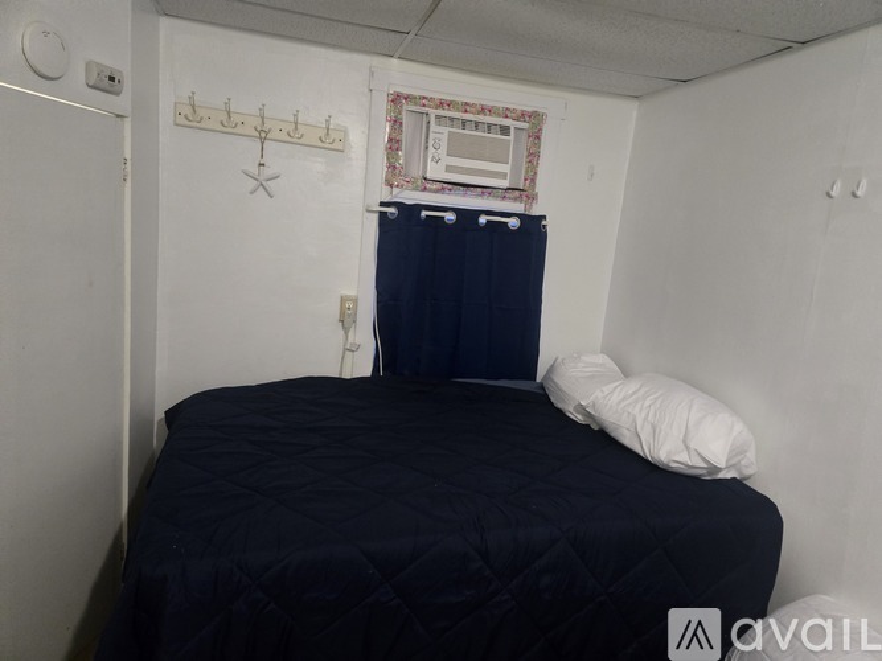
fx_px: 586
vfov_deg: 58.9
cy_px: 330
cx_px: 441
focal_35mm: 23
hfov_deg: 73.9
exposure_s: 1/60
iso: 1250
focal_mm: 5.4
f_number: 1.8
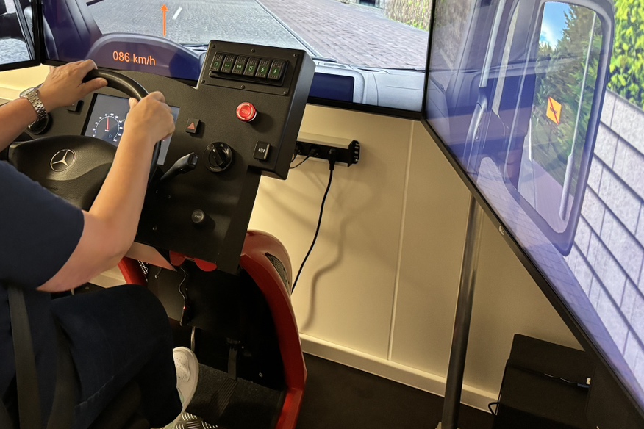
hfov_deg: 47.0
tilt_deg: -17.4
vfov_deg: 32.9
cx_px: 176
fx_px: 715
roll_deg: +0.0
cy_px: 122
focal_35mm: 40
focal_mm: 5.96
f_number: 1.6
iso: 400
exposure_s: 1/33
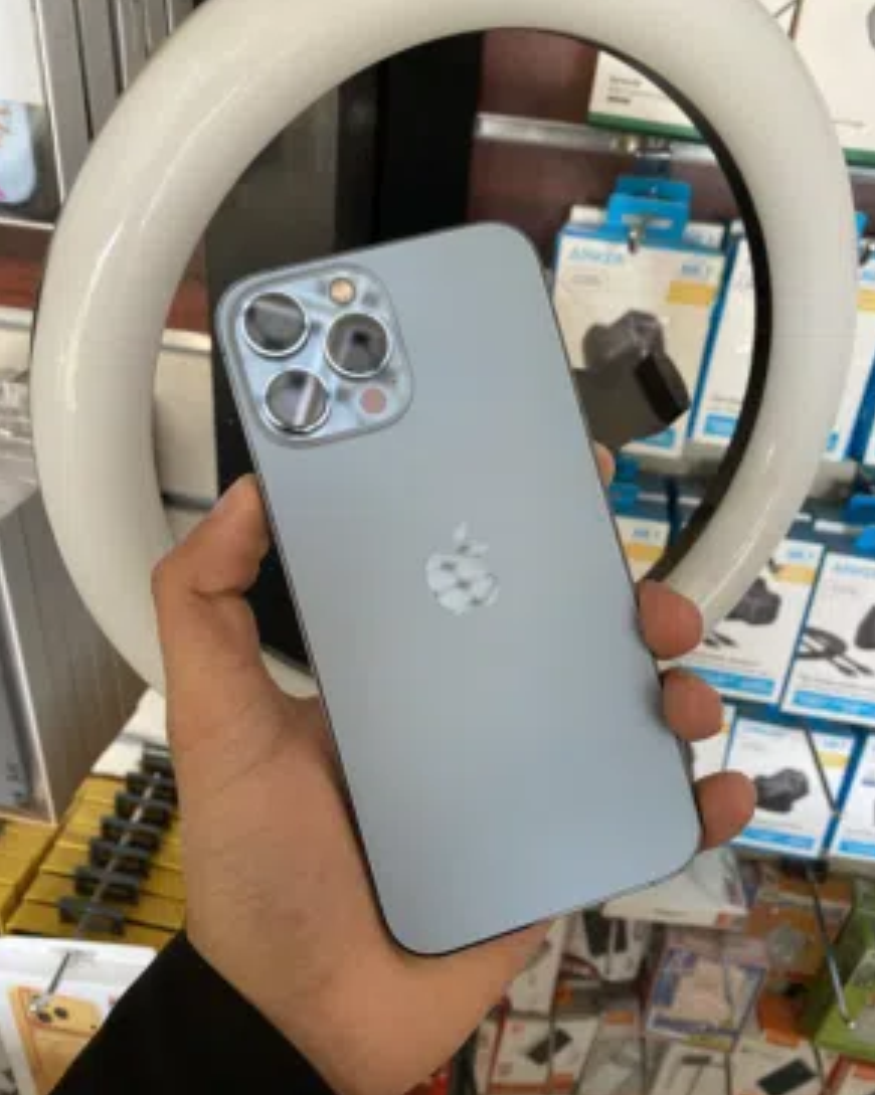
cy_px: 594
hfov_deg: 51.5
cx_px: 447
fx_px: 907
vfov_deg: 62.1
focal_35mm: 28
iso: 200
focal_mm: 4.25
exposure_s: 1/60
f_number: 1.8
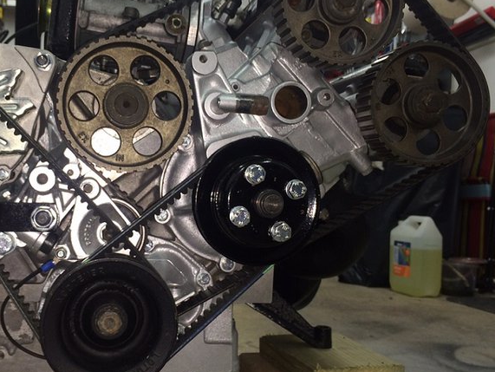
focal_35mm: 42
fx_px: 601
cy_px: 186
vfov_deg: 34.4
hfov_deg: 44.5
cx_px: 191
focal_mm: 4.12
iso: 32
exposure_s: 1/34
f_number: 2.2
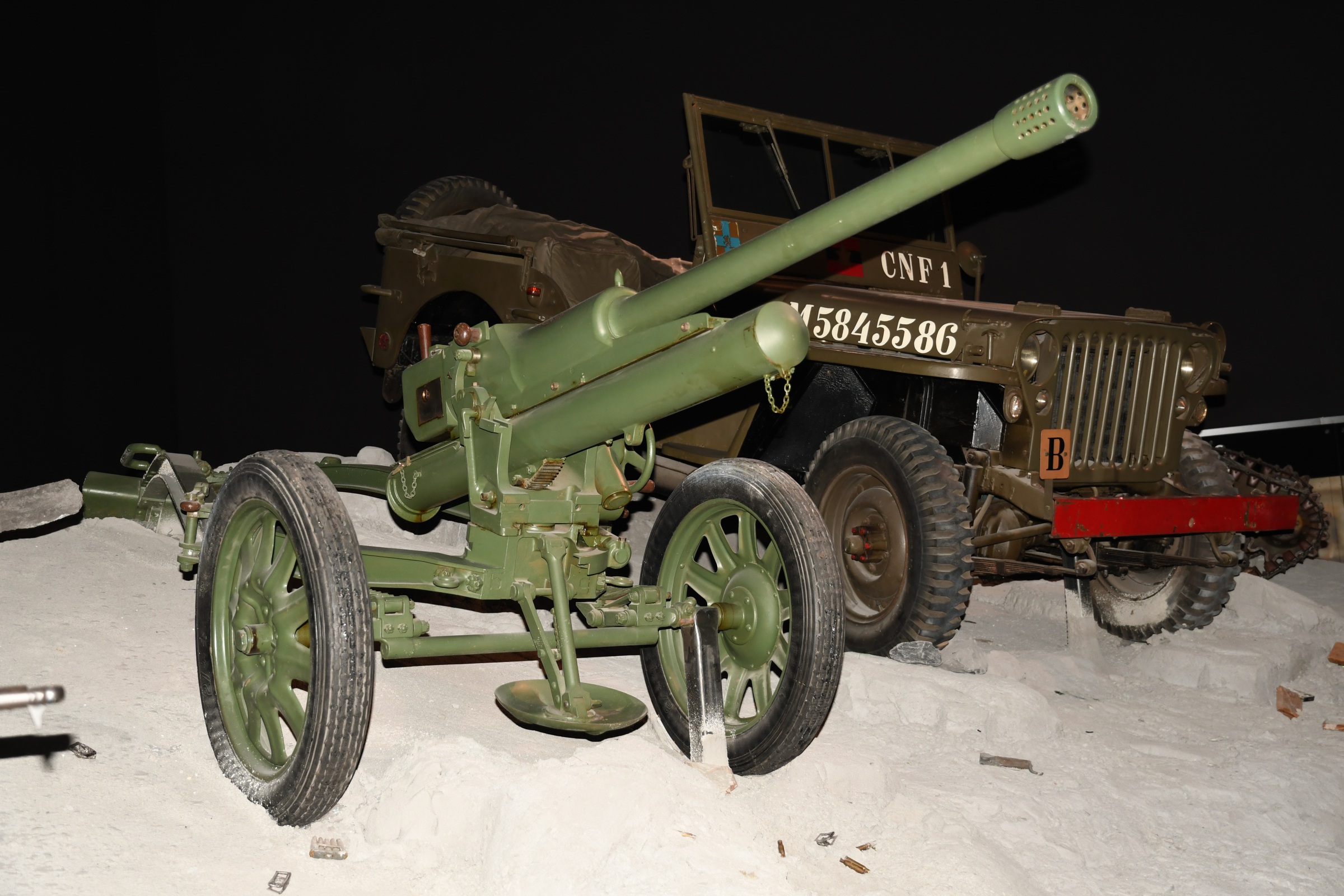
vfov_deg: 28.1
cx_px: 672
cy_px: 448
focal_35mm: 48
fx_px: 1792
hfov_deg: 41.1
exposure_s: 1/60
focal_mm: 32
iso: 400
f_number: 4
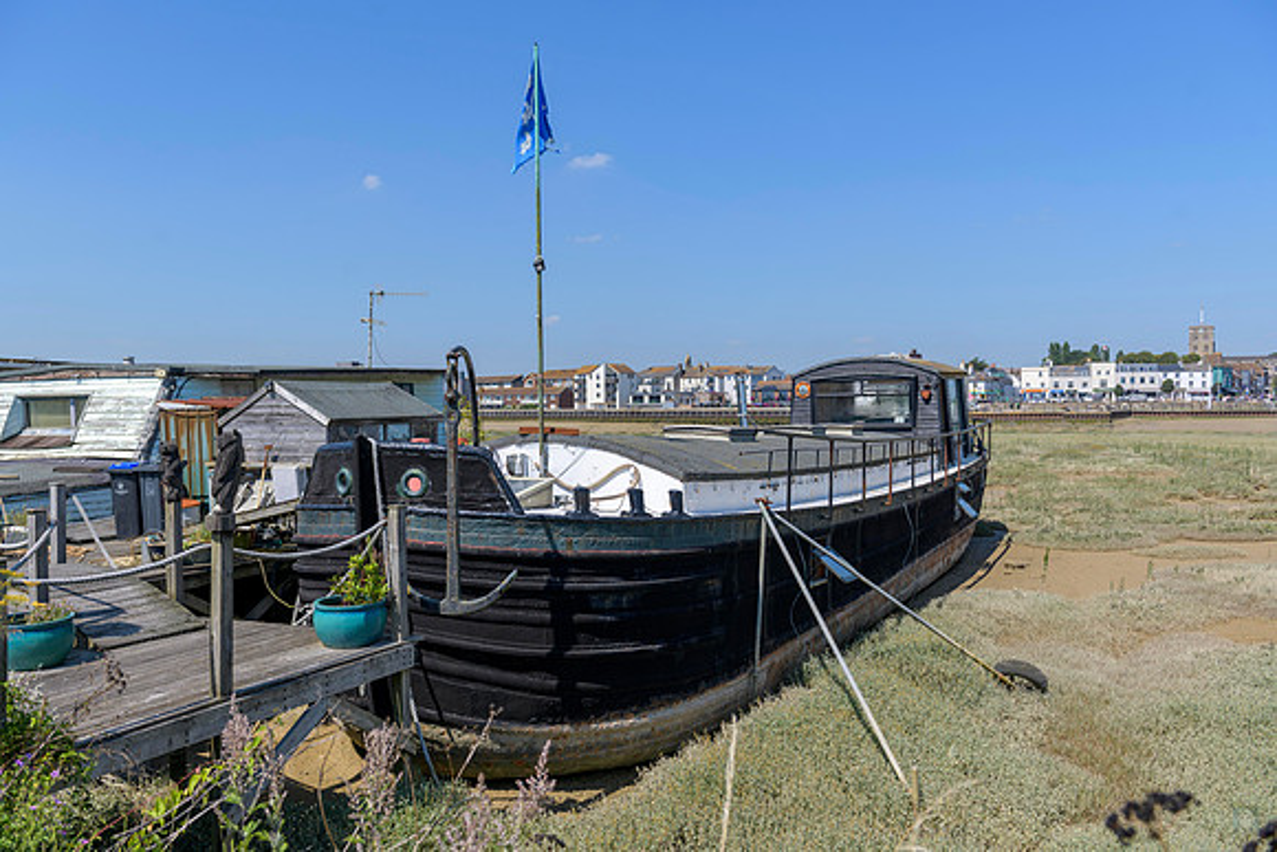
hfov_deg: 63.6
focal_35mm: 29
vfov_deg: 45.0
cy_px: 426
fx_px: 1029
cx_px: 638
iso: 64
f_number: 5.6
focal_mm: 29
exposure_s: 1/640
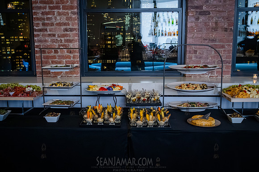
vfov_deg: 37.8
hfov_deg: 54.5
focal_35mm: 35
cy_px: 86
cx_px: 130
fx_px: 252
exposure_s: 1/250
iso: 12800
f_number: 4.5
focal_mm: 35
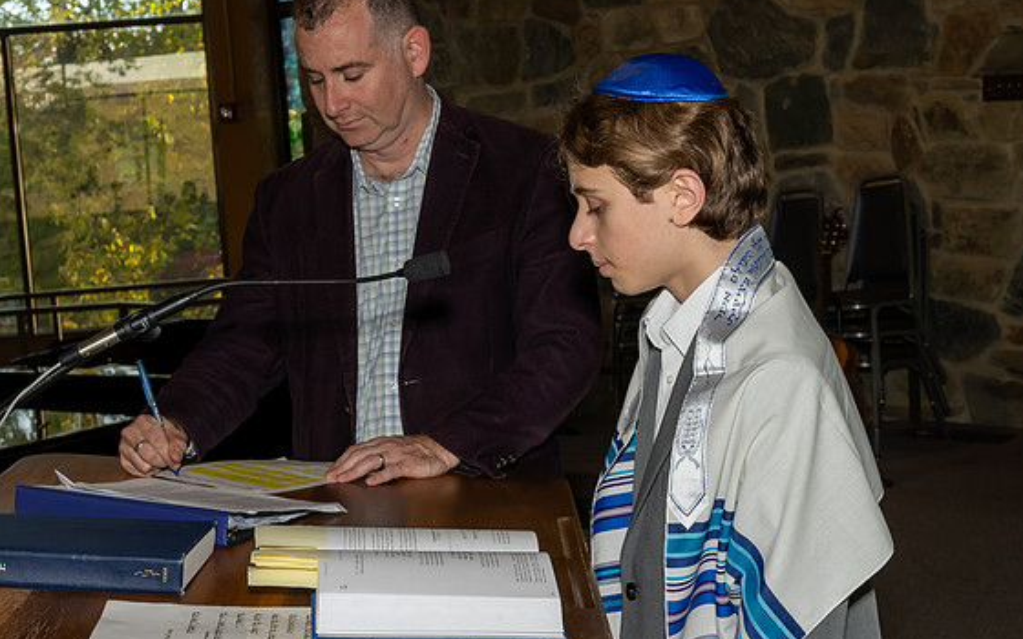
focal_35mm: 64
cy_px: 301
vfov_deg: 20.3
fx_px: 1784
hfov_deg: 32.0
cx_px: 512
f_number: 8
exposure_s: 1/200
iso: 640
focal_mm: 35
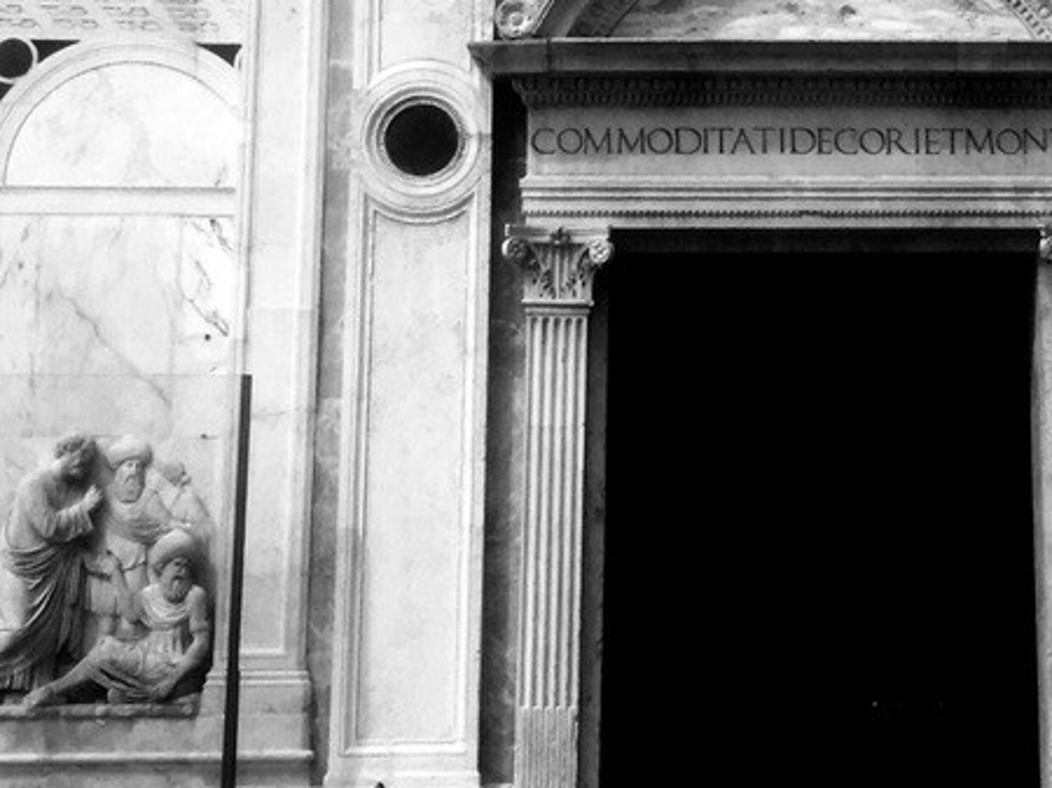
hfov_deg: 28.9
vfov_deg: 21.9
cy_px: 140
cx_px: 797
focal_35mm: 66
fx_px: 2005
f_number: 2.2
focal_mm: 4.15
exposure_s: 1/1364
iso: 32
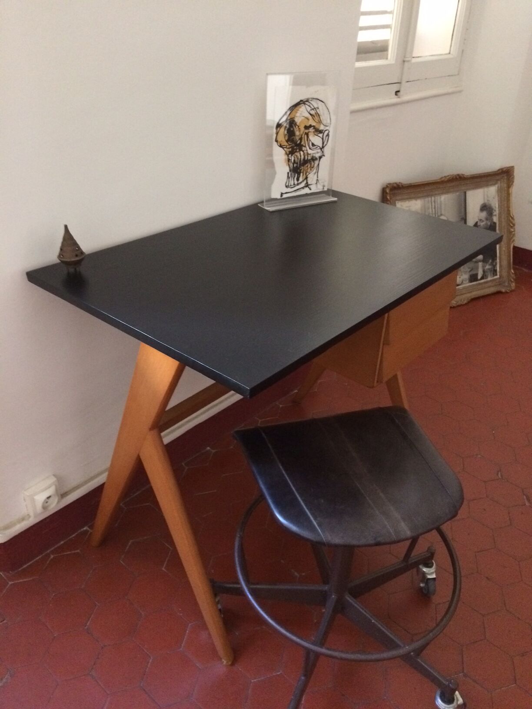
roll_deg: -2.6
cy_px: 354
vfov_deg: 61.7
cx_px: 266
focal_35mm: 29
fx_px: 594
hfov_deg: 48.2
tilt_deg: -31.0
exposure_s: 1/17
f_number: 2.2
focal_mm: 4.15
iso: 500
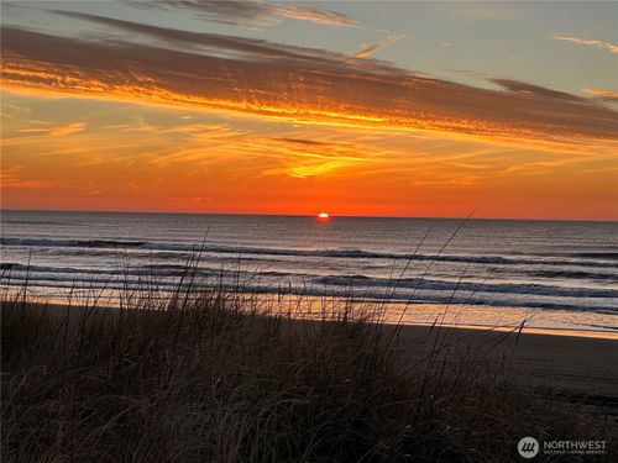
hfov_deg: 25.3
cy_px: 232
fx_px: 1375
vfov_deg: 19.1
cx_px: 309
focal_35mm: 77
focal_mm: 9
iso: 32
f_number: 2.8
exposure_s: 1/185
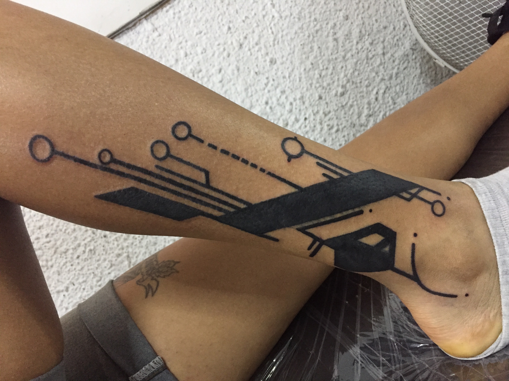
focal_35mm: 29
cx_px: 254
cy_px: 190
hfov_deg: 61.7
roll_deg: +35.8
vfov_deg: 48.2
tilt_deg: -8.2
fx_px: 426
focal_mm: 4.15
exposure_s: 1/30
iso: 250
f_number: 2.2
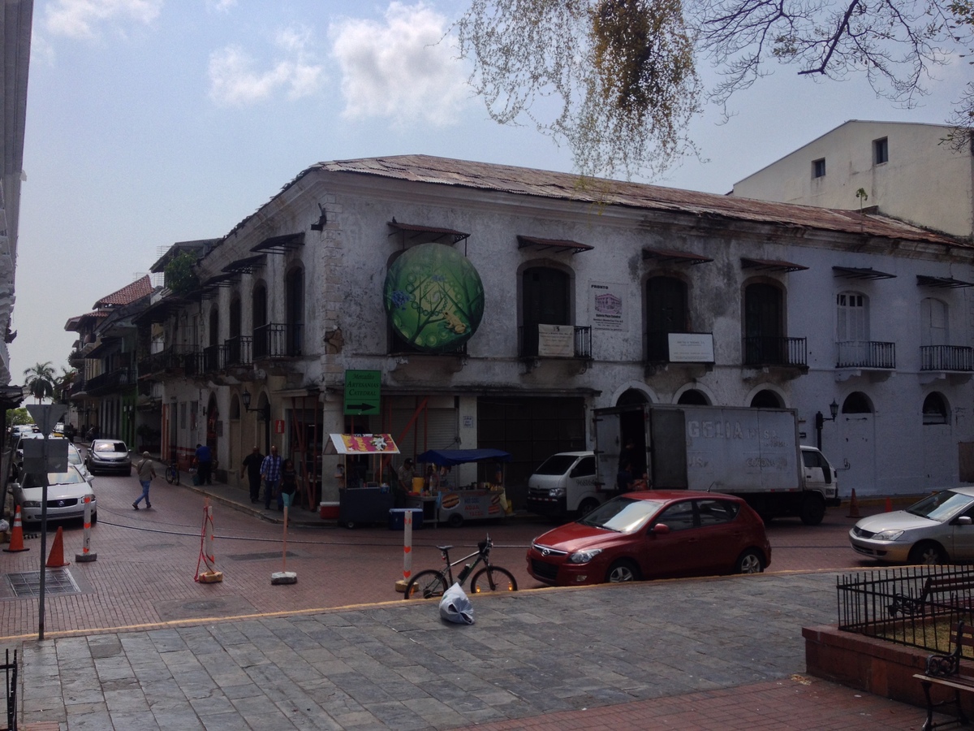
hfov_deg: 52.6
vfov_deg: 40.7
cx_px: 487
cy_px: 366
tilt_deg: -0.9
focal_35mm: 35
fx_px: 985
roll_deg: +1.3
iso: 50
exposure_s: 1/2304
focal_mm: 4.28
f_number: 2.4
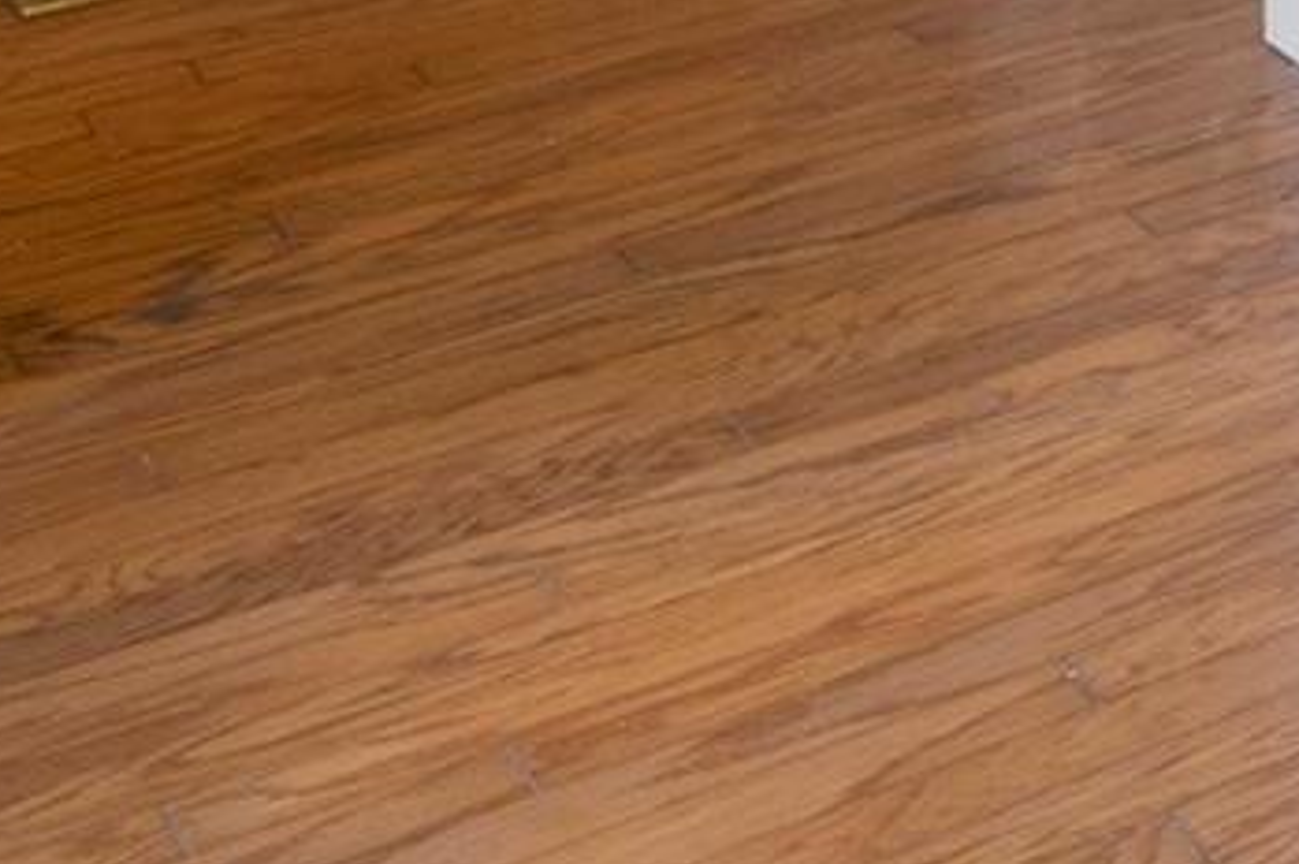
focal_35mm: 94
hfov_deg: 15.0
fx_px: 3389
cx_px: 2978
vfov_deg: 11.6
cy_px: -1276
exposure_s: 1/100
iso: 800
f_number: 8
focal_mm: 16
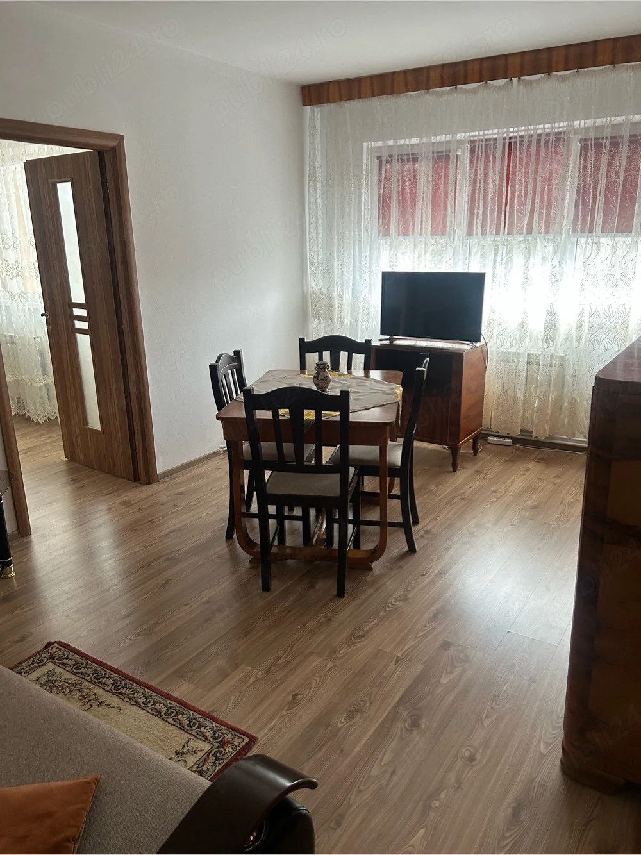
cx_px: 320
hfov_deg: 53.0
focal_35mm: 26
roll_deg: +0.4
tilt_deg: -20.2
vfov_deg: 67.3
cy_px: 428
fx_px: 642
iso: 125
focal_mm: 5.7
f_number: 1.5
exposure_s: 1/121
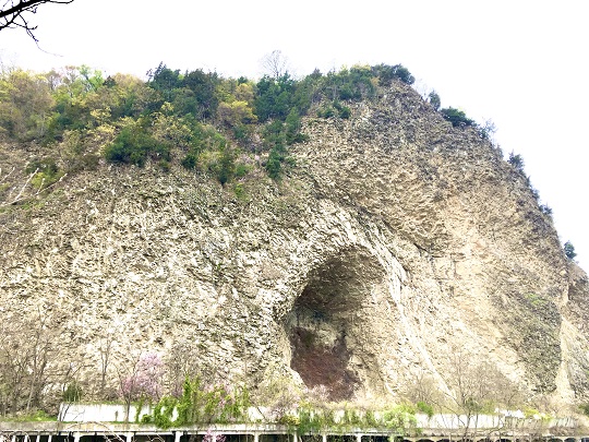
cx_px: 294
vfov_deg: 48.2
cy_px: 221
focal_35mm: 29
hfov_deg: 61.7
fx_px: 493
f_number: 2.2
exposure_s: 1/827
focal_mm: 4.15
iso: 25
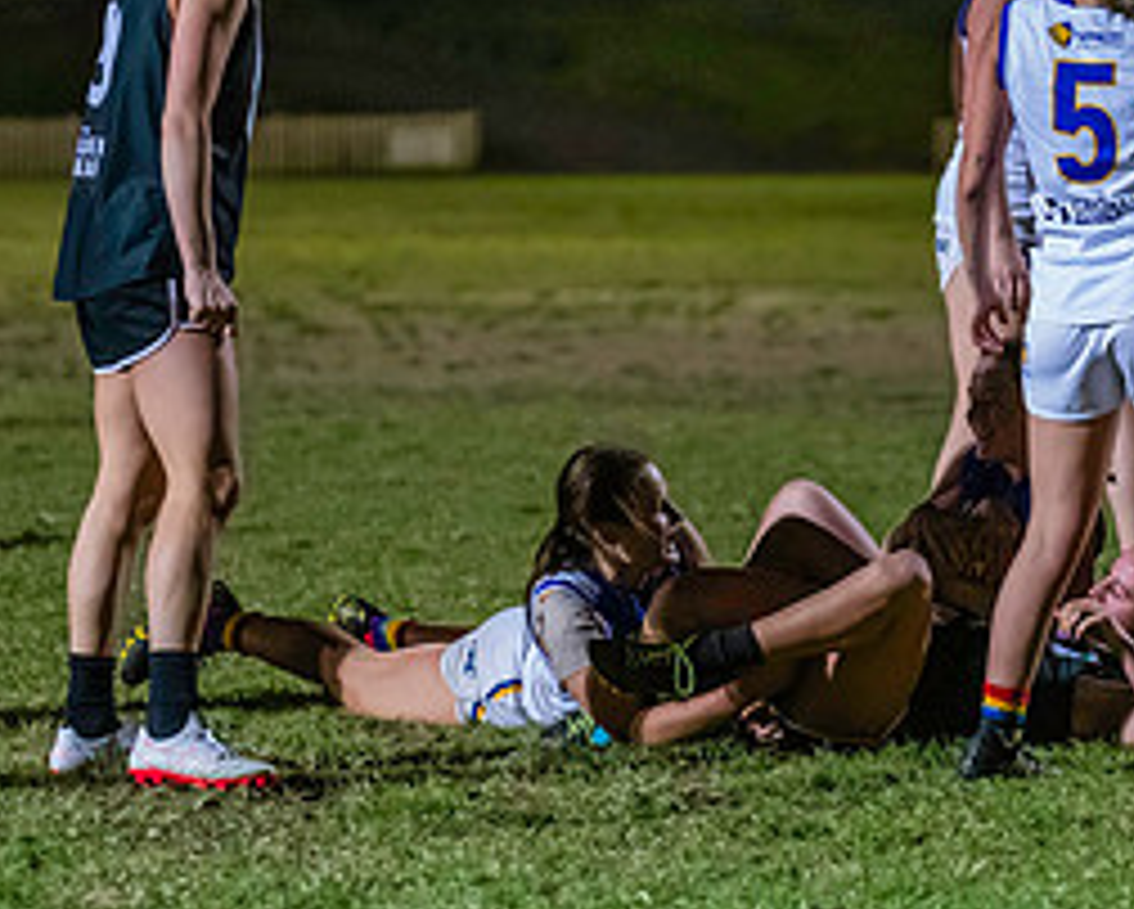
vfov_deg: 5.0
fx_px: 10312
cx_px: 1058
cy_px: 389
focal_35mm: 307
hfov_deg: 6.3
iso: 10000
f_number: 2.8
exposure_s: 1/1000
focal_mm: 120
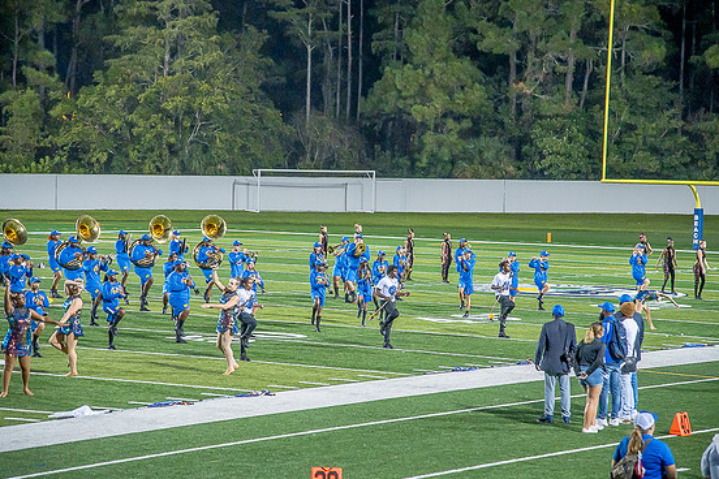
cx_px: 365
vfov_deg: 10.9
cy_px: 242
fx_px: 2516
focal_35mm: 126
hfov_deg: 16.3
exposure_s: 1/200
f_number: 4
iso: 2000
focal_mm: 120
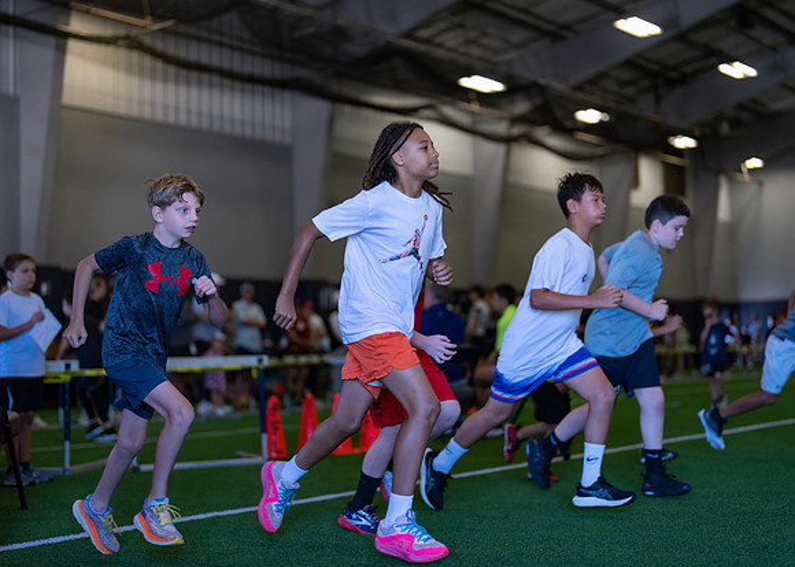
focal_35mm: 54
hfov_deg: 36.4
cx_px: 398
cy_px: 284
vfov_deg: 26.4
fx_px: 1210
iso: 640
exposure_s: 1/1600
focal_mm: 50
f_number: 1.2
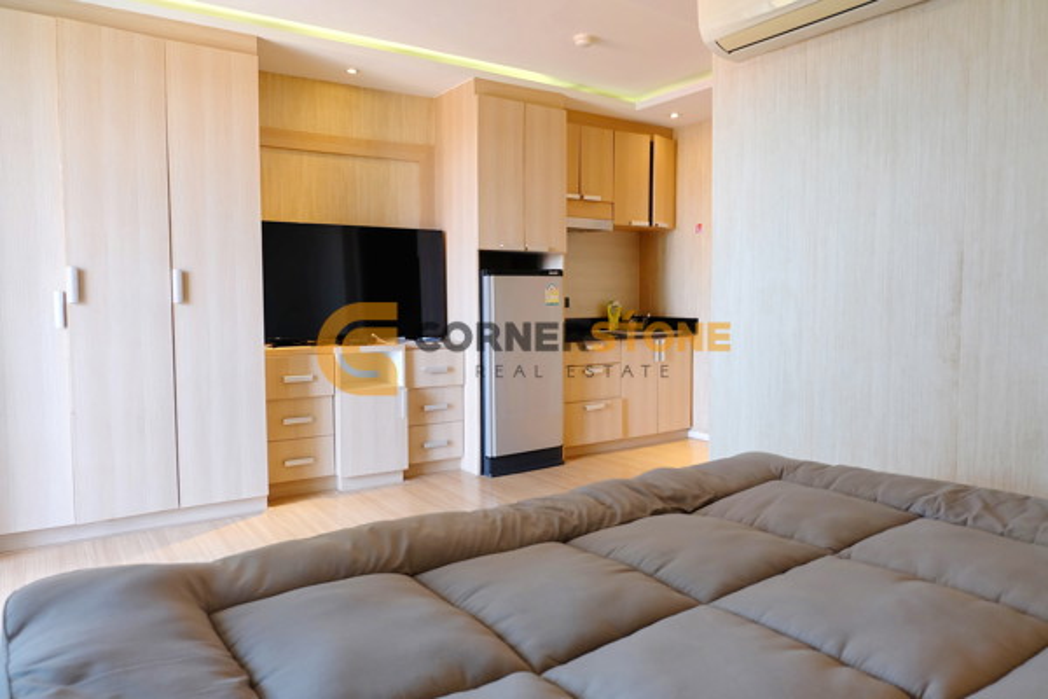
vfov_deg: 53.1
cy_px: 350
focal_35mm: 24
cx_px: 524
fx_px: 699
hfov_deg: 73.7
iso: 320
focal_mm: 16
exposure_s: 1/30
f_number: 3.5
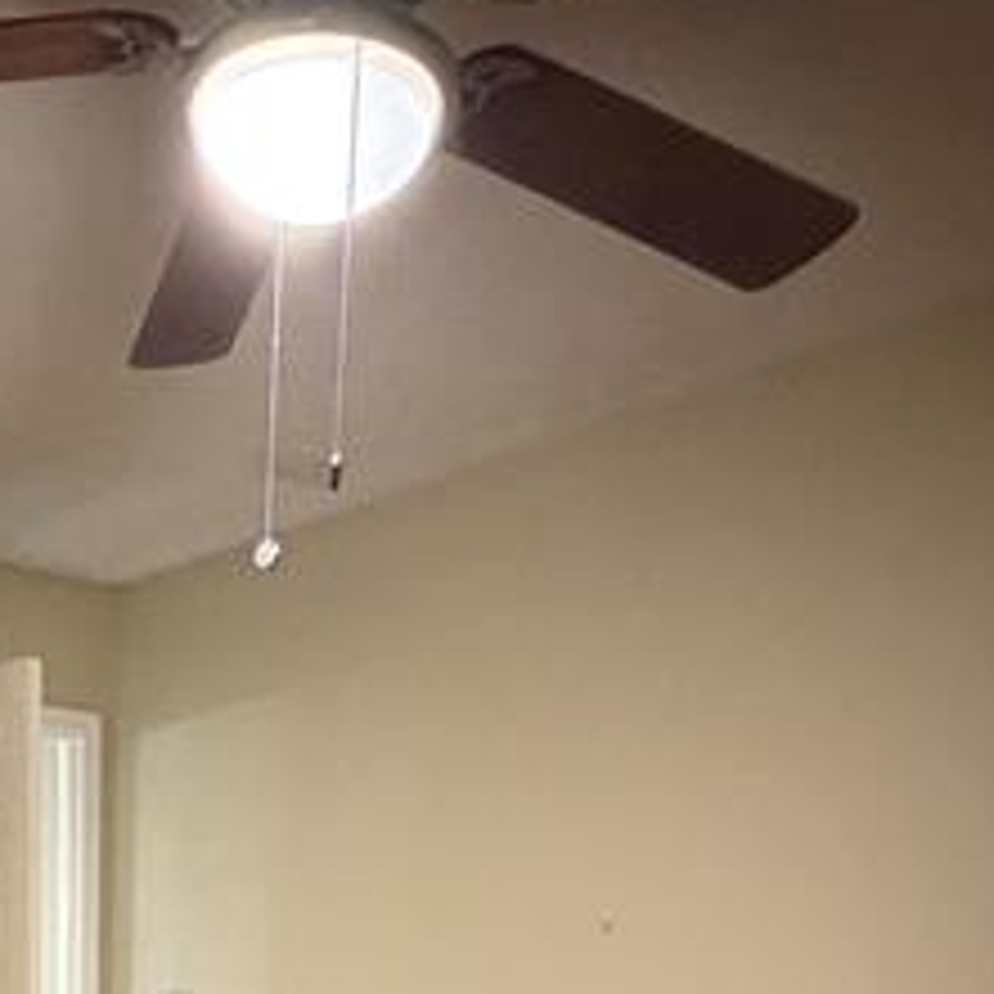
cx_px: 121
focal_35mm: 43
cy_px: 1372
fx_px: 1397
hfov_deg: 37.0
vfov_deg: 29.3
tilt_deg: -16.7
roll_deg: -1.4
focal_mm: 2.22
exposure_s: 1/40
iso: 1000
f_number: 2.2
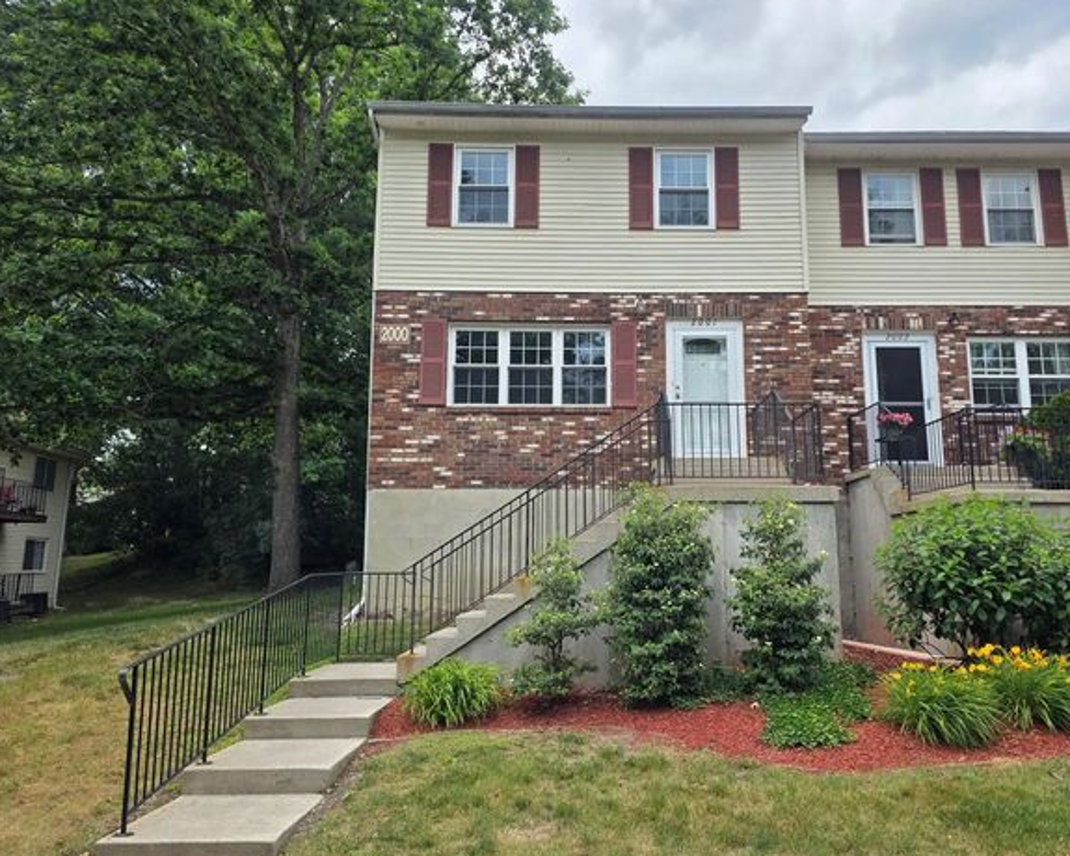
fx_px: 792
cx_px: 588
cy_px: 434
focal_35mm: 25
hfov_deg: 67.9
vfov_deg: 56.8
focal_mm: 6.3
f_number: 1.7
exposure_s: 1/3264
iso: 80
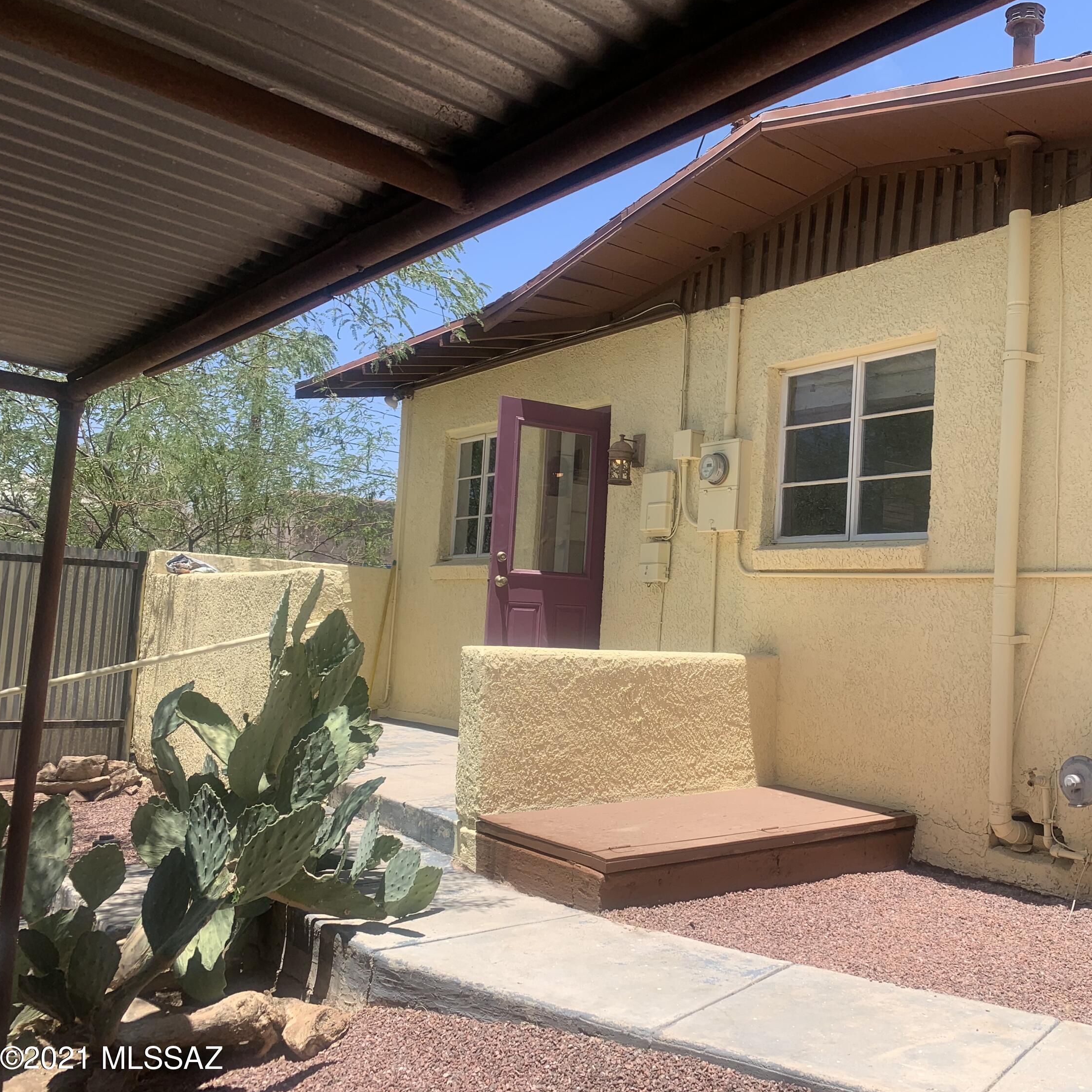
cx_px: 734
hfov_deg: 51.5
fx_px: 1106
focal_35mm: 31
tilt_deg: +5.7
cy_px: 547
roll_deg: -2.5
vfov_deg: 52.5
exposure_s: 1/1610
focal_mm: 4.25
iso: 25
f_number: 1.8
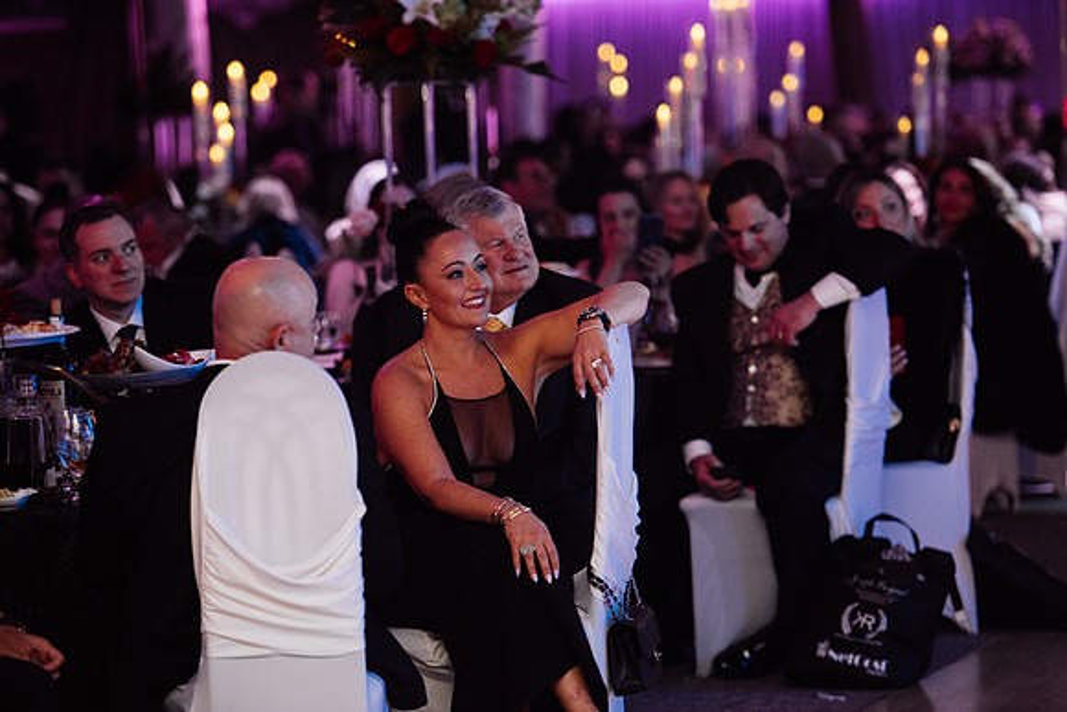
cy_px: 356
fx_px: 4002
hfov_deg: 15.2
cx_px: 534
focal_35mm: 135
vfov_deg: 10.2
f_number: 2.8
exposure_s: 1/200
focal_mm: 135
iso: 2000
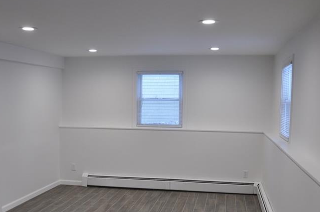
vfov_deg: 30.6
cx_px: 138
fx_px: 381
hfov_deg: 45.4
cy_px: 155
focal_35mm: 43
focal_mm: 18
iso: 560
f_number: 4
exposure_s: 1/60
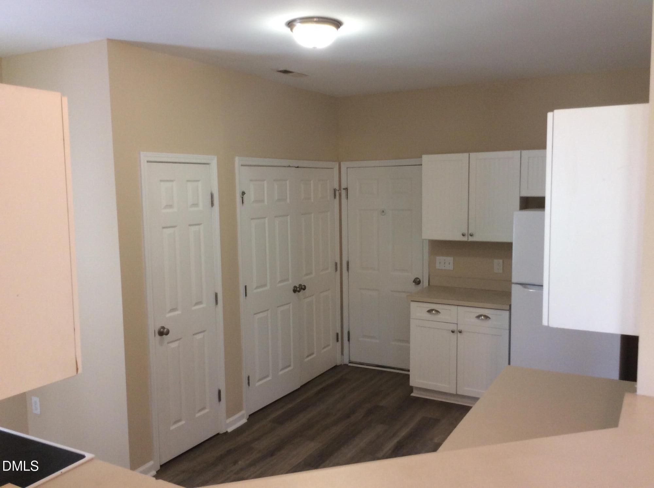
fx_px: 604
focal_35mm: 32
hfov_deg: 56.9
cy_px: 244
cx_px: 327
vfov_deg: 44.0
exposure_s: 1/24
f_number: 2.4
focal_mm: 3.3
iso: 50
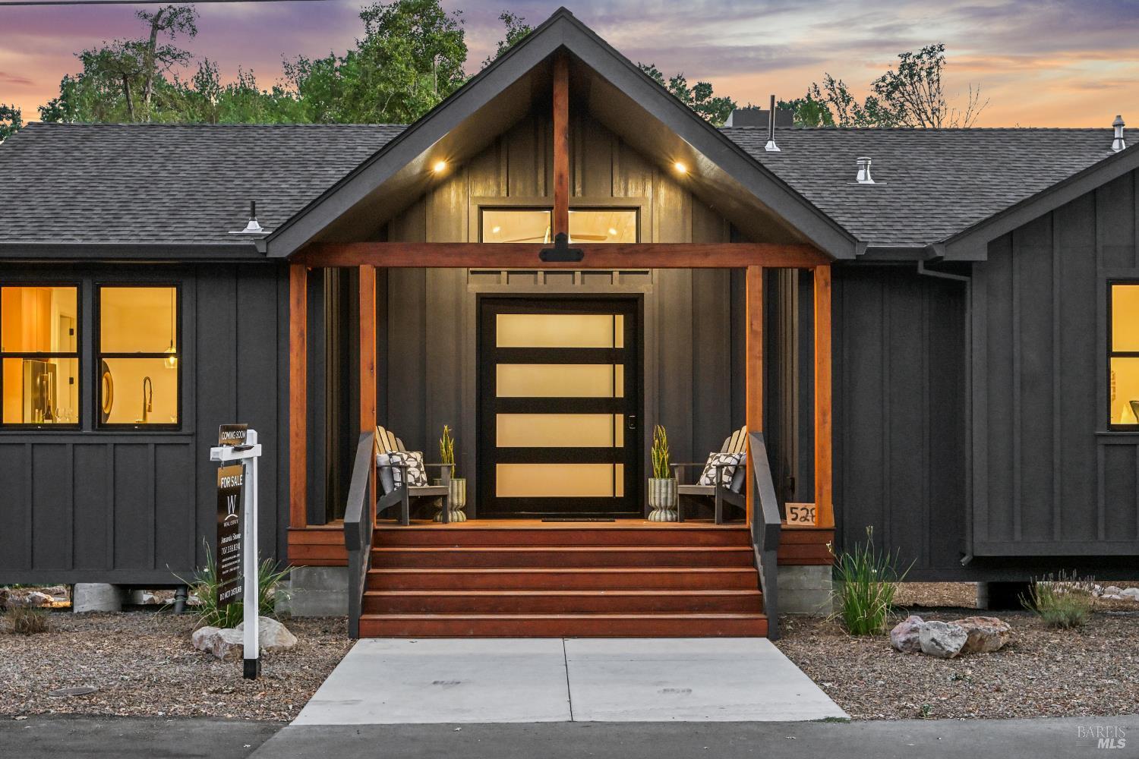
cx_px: 570
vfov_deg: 31.2
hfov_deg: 45.4
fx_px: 1360
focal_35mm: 43
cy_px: 380
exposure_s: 1/15
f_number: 11
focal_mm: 43
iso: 3200
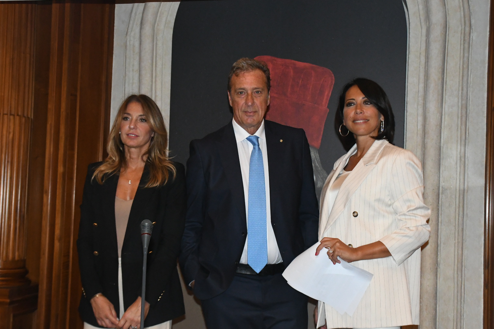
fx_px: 741
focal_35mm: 54
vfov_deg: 25.1
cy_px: 164
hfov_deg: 36.9
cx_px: 247
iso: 4000
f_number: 8
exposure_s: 1/250
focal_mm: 27
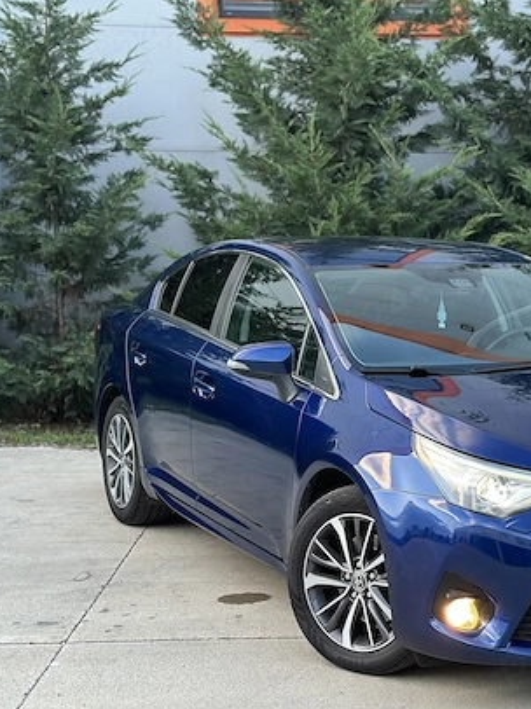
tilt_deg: -5.5
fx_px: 1454
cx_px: 484
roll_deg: -0.2
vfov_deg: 27.4
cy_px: 349
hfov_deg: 20.3
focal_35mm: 71
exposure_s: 1/162
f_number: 1.78
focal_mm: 6.86
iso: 160
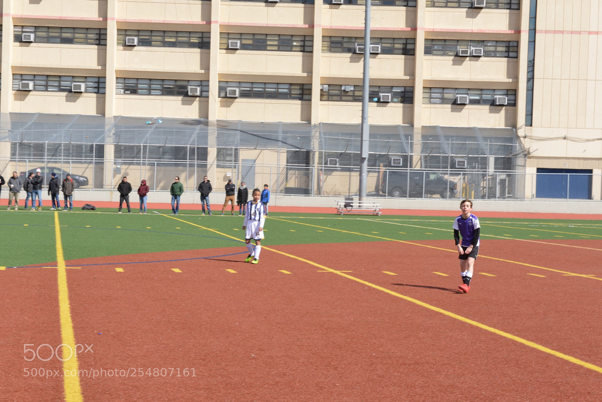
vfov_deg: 19.5
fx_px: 1171
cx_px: 301
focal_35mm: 70
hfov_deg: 28.8
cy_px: 201
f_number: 22
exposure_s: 1/50
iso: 180
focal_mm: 70
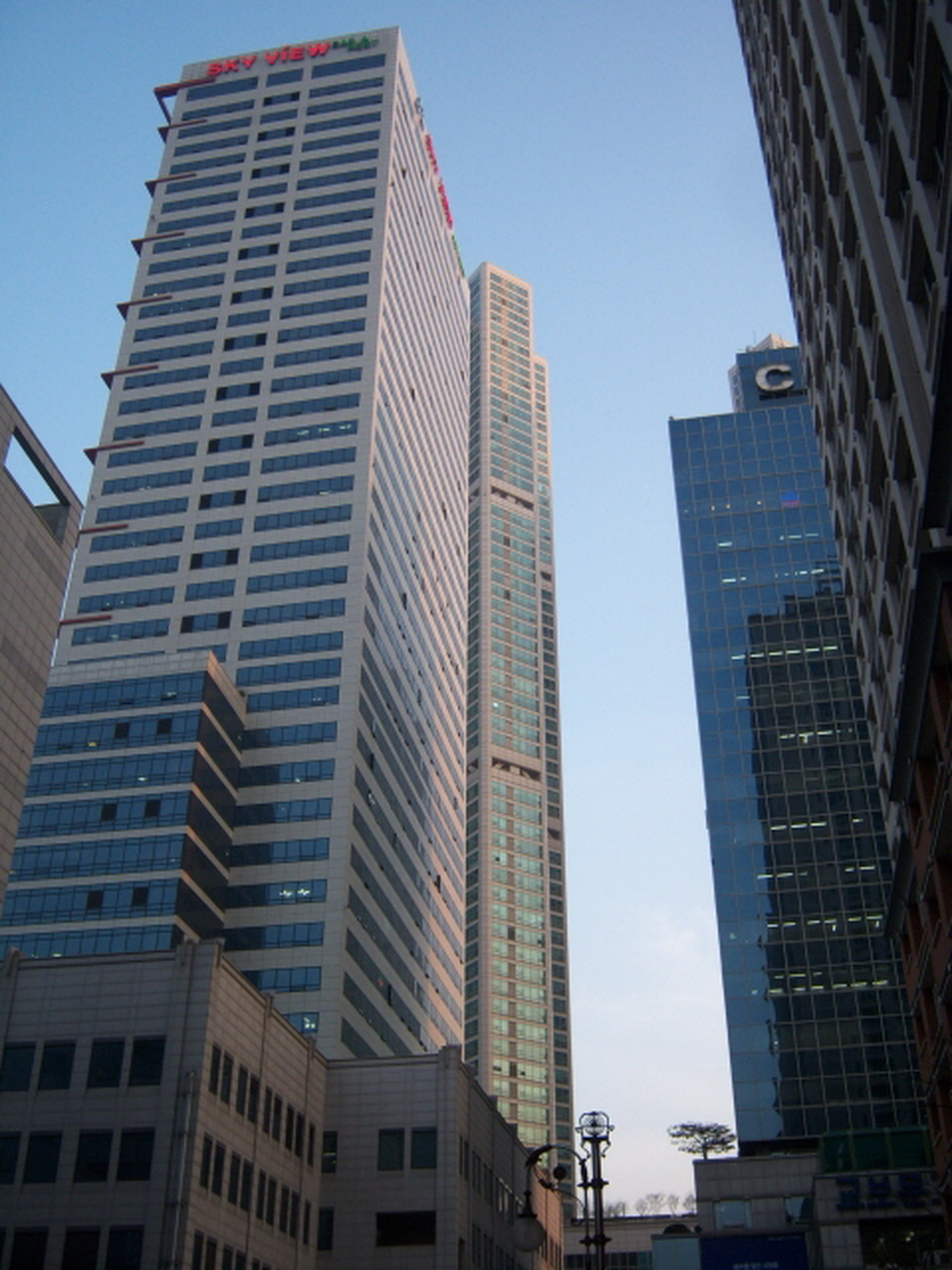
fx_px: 1320
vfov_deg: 51.4
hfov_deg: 39.7
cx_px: 476
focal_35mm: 36
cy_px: 635
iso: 80
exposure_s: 1/160
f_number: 2.8
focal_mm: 7.5
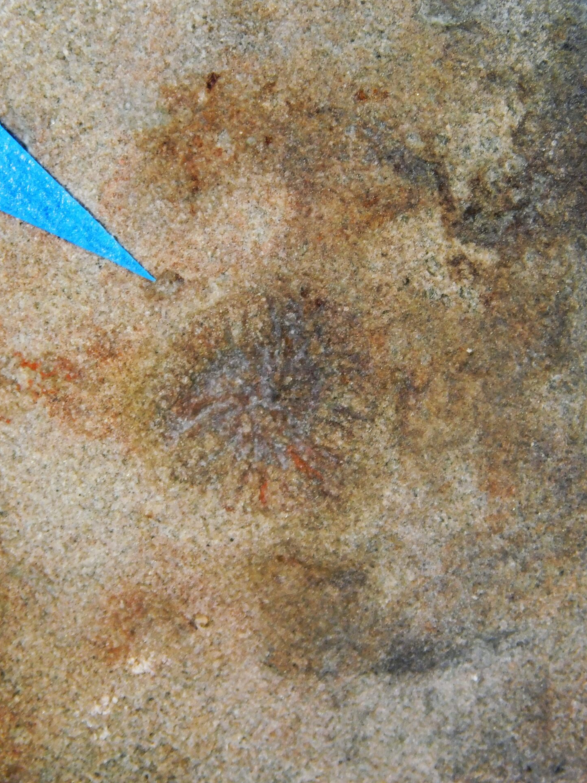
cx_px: 247
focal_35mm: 246
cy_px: 392
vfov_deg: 8.0
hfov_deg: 6.0
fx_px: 5563
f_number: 5.4
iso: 125
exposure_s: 1/60
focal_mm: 32.7
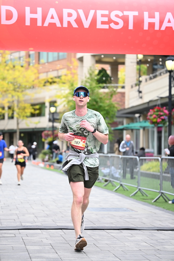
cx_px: 87
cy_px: 130
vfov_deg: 22.4
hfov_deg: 15.0
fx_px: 659
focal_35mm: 91
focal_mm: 91
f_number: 2.8
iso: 640
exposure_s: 1/1600
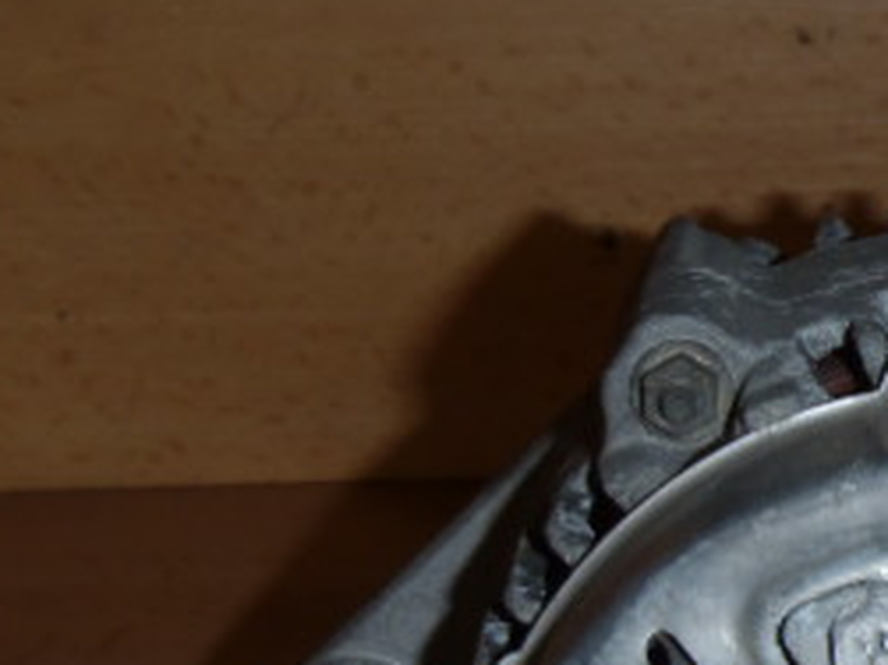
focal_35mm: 97
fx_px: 2487
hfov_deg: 19.7
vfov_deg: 14.7
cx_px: 867
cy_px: 803
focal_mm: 6.83
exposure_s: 1/40
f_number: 4.6
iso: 100
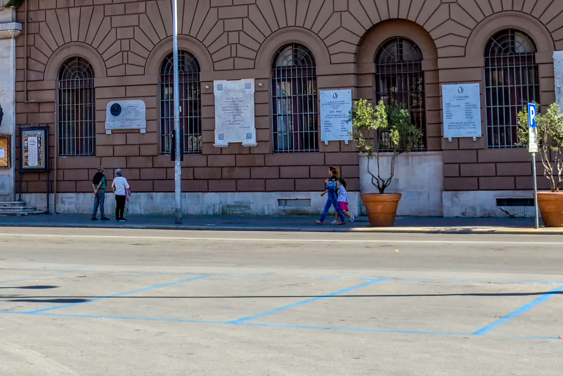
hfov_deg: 25.1
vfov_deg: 17.1
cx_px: 95
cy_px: 40
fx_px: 1236
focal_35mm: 79
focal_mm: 24
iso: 400
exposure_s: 1/400
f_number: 10
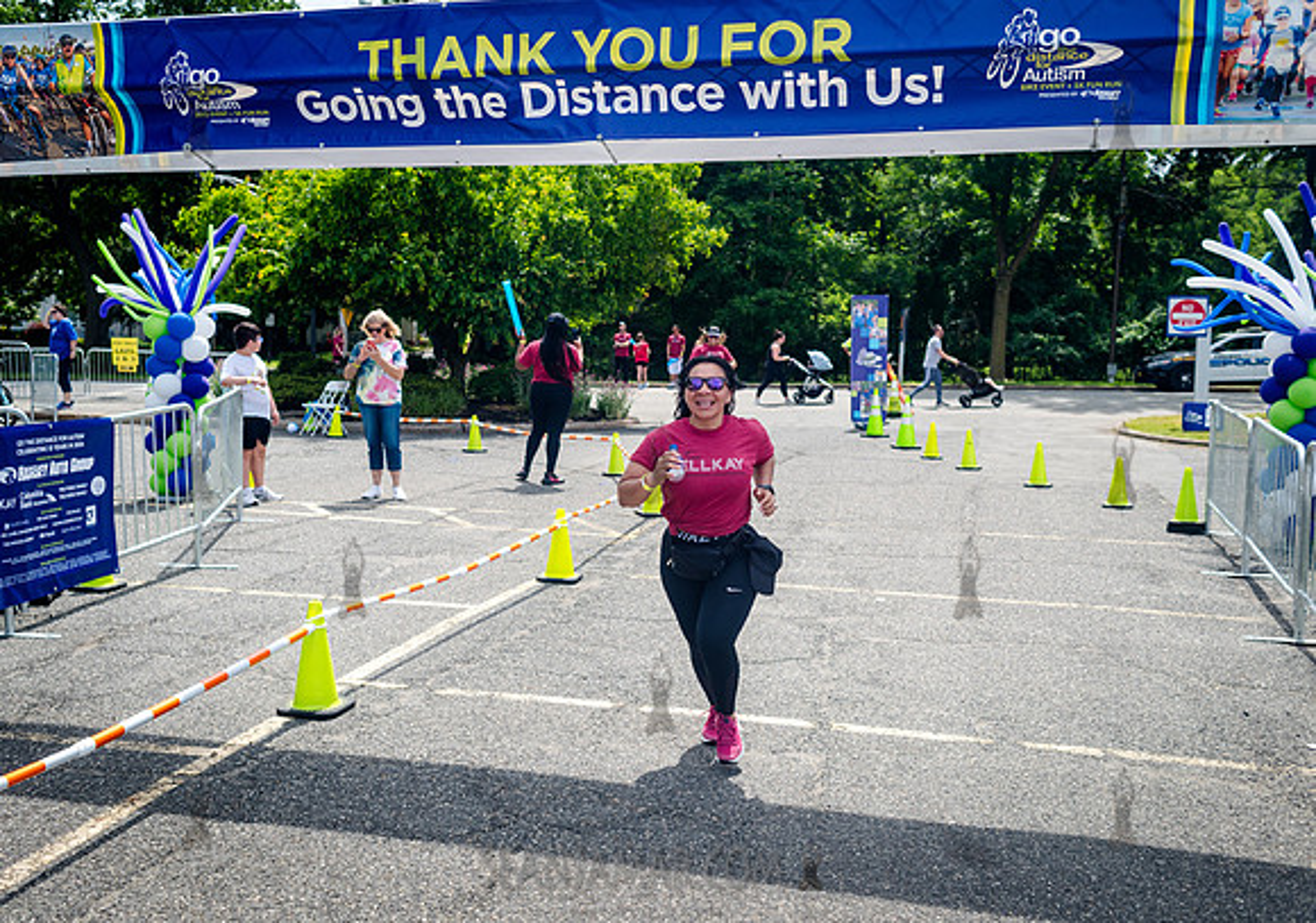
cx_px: 624
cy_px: 462
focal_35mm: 36
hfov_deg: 52.1
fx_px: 1346
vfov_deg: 37.9
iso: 200
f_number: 4
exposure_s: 1/1250
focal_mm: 35
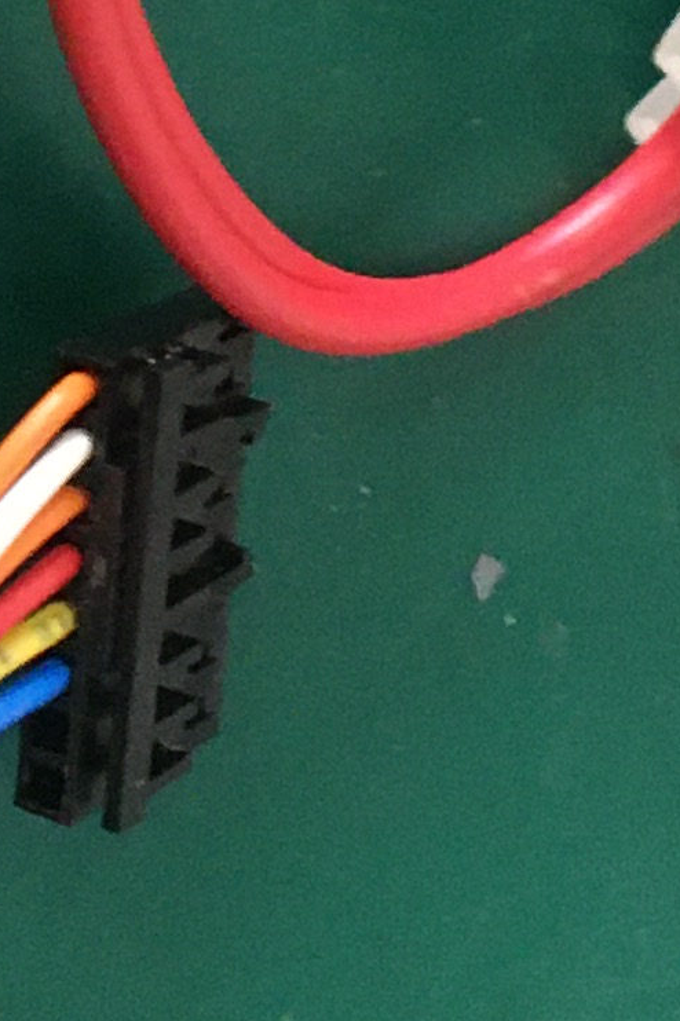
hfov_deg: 8.2
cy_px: -517
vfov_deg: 12.0
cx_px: -317
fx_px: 4651
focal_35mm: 164
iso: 200
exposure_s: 1/33
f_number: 2.2
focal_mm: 4.15
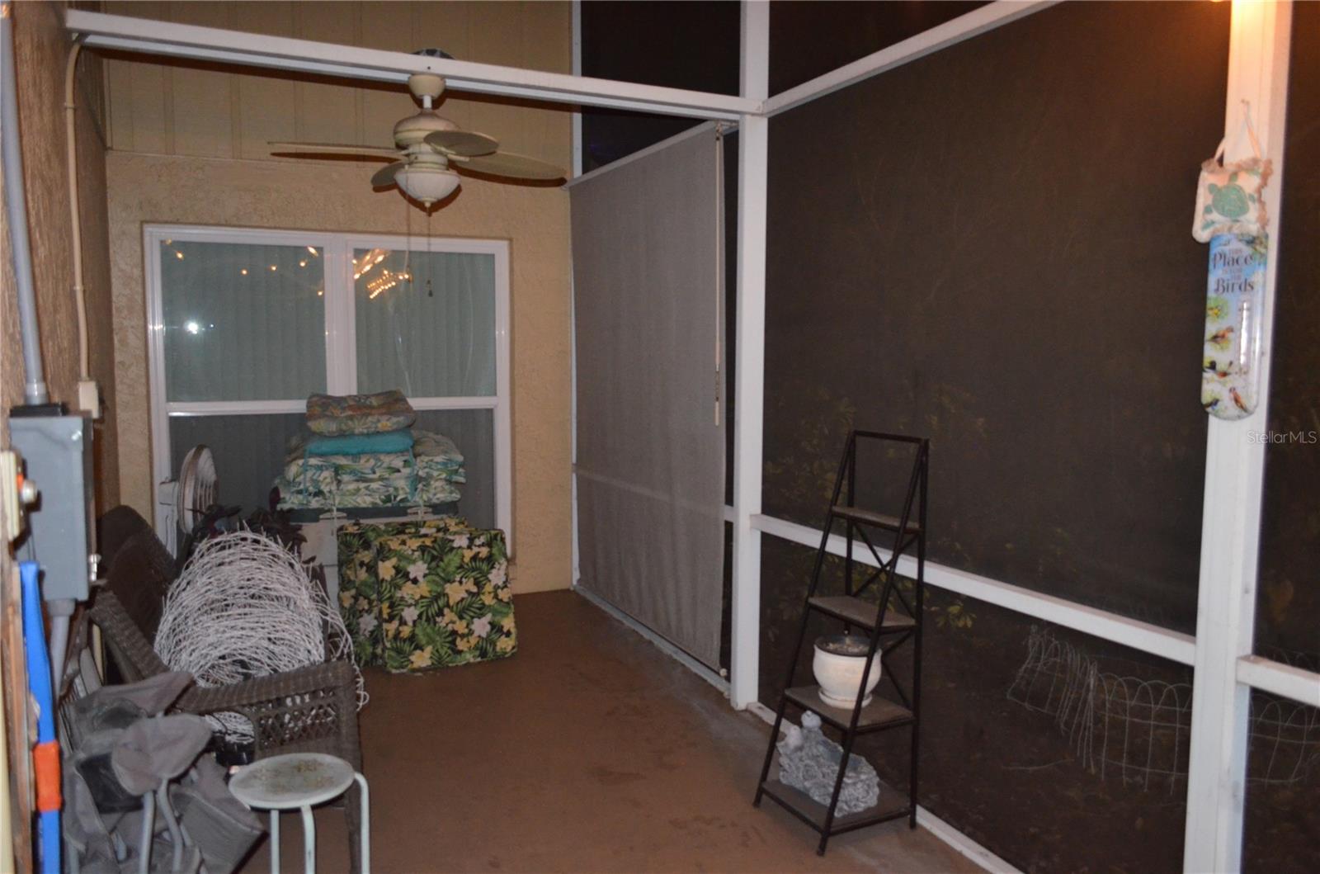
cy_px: 437
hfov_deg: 67.5
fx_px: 988
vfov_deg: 47.7
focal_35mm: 27
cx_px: 660
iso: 3200
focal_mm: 18
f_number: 3.5
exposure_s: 1/60
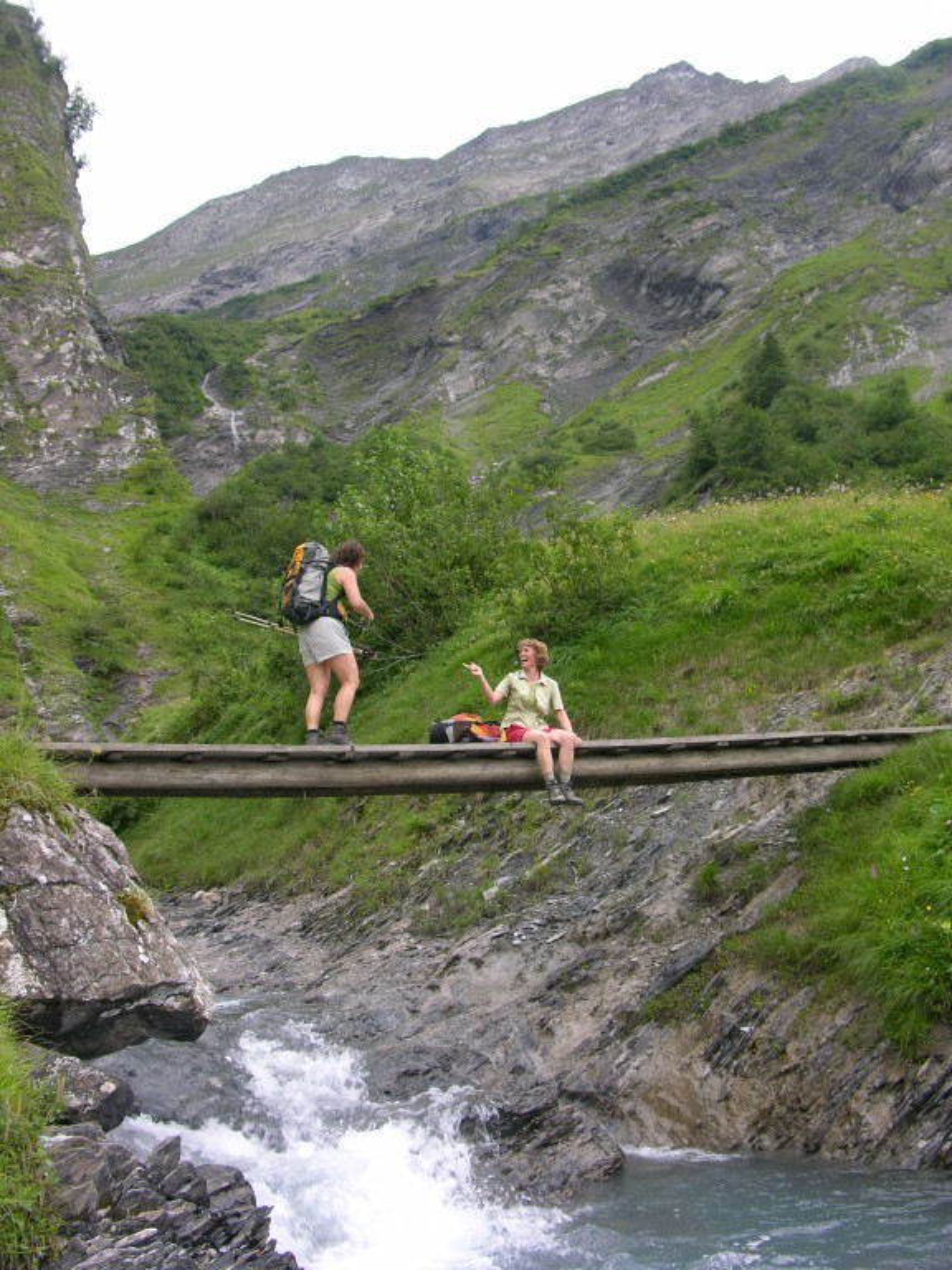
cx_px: 476
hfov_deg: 40.7
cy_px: 635
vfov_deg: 52.6
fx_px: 1283
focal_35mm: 35
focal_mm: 8.9
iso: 50
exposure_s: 1/84.1
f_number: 4
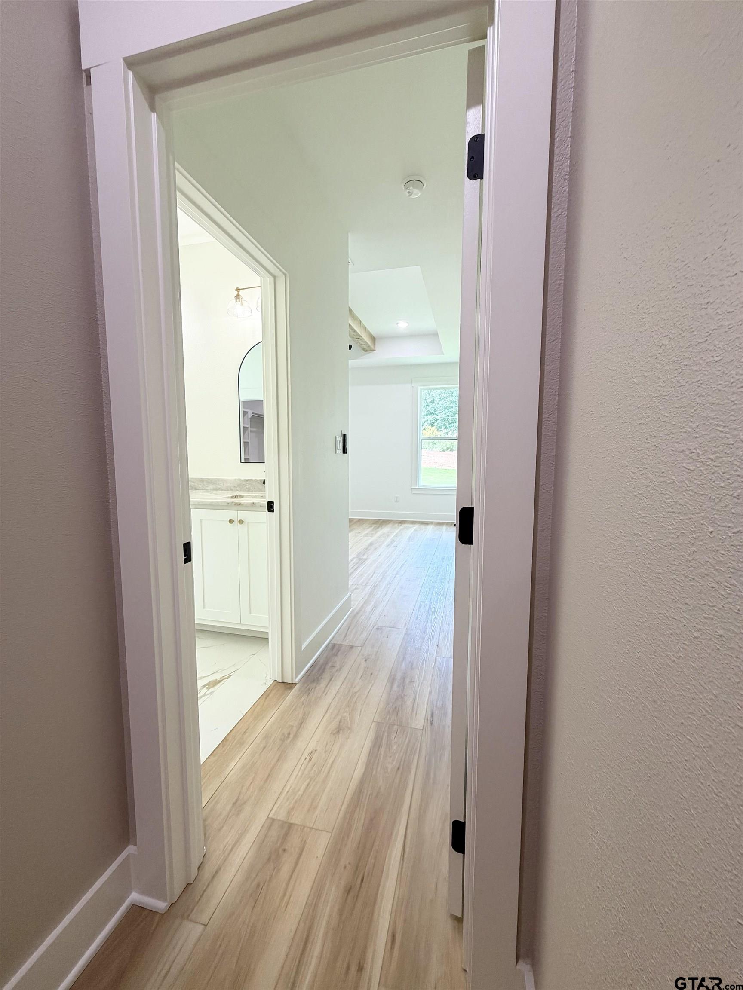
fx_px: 401
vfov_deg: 102.1
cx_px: 372
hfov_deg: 85.7
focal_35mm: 14
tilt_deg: -5.3
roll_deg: +0.3
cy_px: 495
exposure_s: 1/120
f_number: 2.2
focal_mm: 2.22
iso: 200
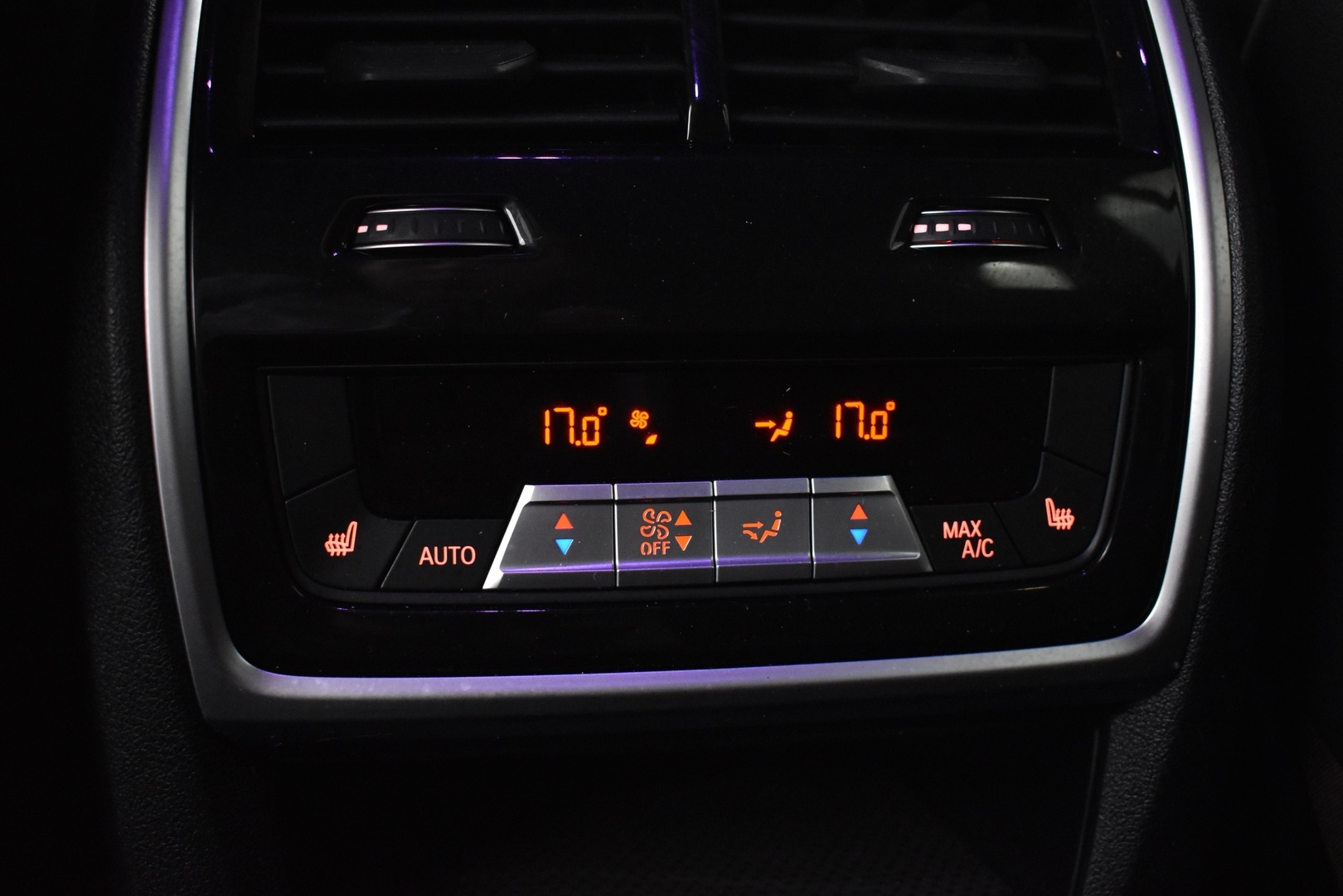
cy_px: 448
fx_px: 1623
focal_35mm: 44
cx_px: 672
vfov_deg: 30.8
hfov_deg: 45.0
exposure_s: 1/15
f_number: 4.2
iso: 3200
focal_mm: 29
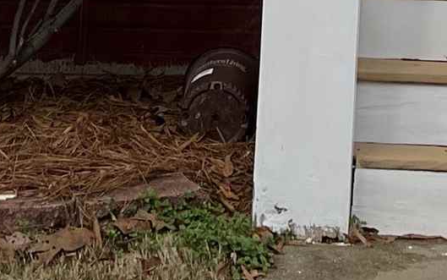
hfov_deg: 12.8
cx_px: 502
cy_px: -575
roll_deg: -1.9
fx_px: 1950
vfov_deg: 7.2
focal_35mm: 160
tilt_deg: +9.1
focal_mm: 5.1
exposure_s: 1/3745
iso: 50
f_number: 1.6
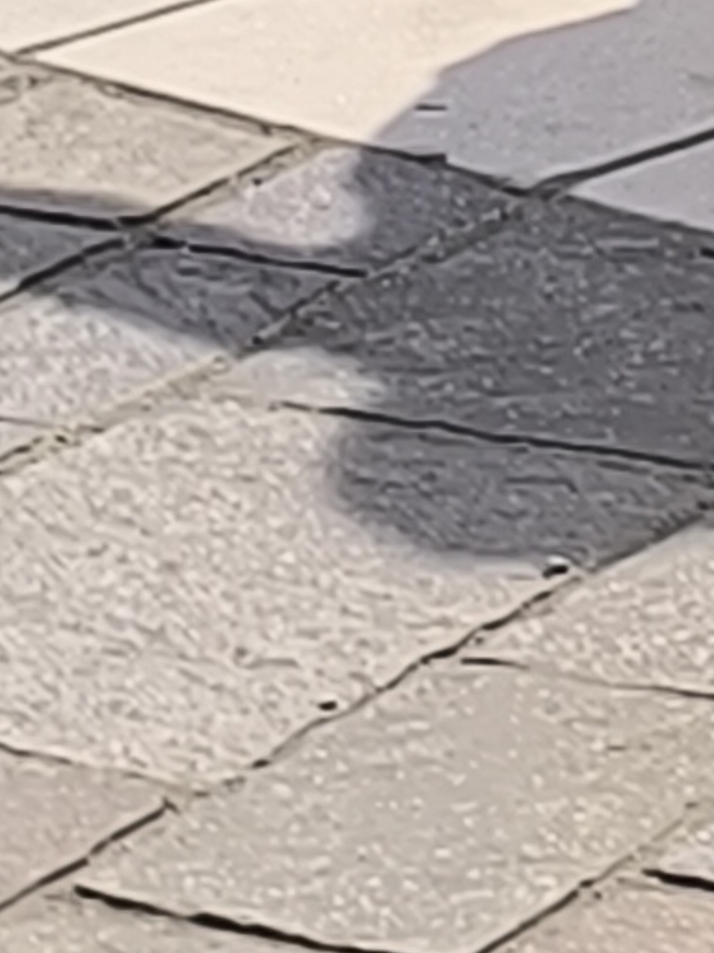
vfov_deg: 5.3
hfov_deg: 4.4
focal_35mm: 335
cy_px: -2567
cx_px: 906
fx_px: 9213
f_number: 1.65
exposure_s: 1/1276
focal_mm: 6.14
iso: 50
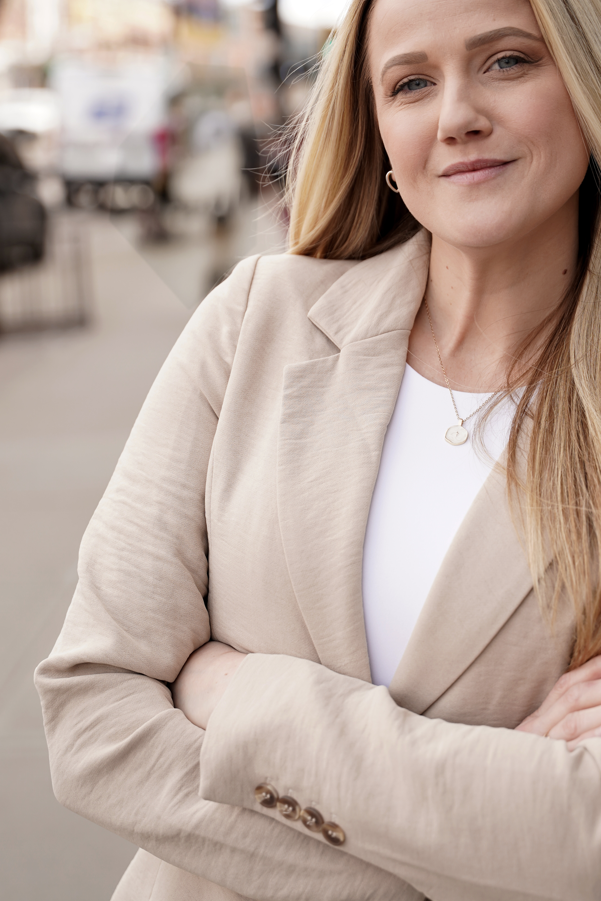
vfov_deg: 26.7
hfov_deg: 18.0
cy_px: 374
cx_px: 378
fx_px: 1897
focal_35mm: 76
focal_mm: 49.5
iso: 100
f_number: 2.8
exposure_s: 1/320
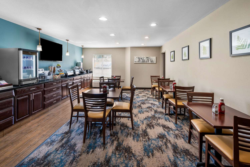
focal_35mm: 14
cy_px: 84
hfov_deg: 104.3
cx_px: 125
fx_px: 97
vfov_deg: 81.1
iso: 400
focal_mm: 14
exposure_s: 1/5
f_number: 8
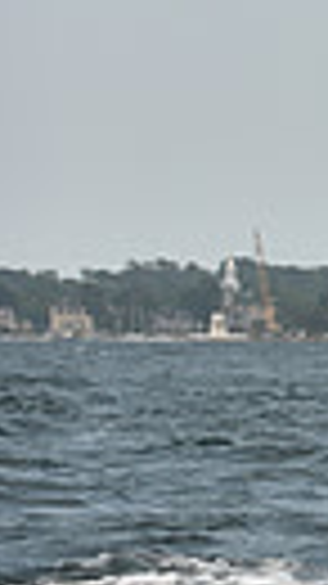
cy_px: 97
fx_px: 5063
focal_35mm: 327
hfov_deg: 3.5
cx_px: 1294
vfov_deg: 6.6
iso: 250
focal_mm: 70
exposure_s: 1/500
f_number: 5
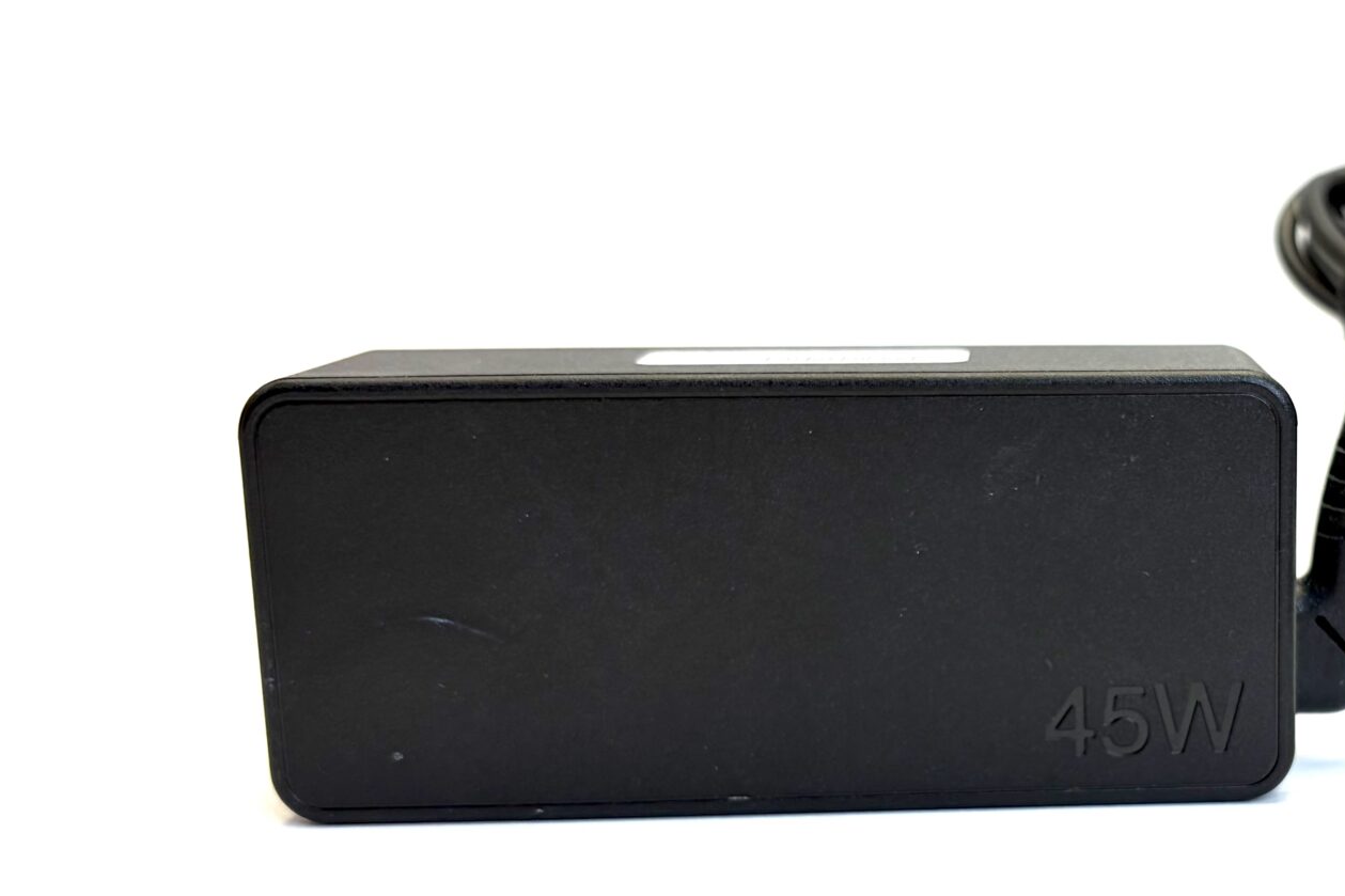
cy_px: 594
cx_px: 1189
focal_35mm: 55
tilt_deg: -10.9
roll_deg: +0.6
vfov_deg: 24.5
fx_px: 2054
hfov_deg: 34.4
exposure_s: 1/144
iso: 32
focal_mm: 5.96
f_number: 1.6
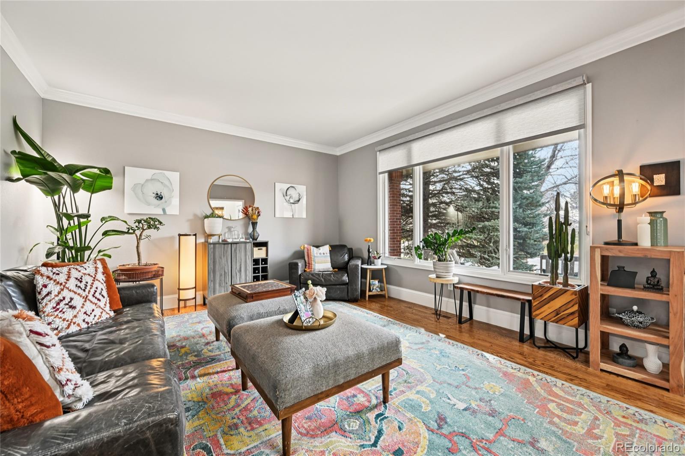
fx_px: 266
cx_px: 342
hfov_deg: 104.3
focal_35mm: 14
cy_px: 228
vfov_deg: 81.2
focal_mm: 14
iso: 400
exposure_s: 1/15
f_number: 8
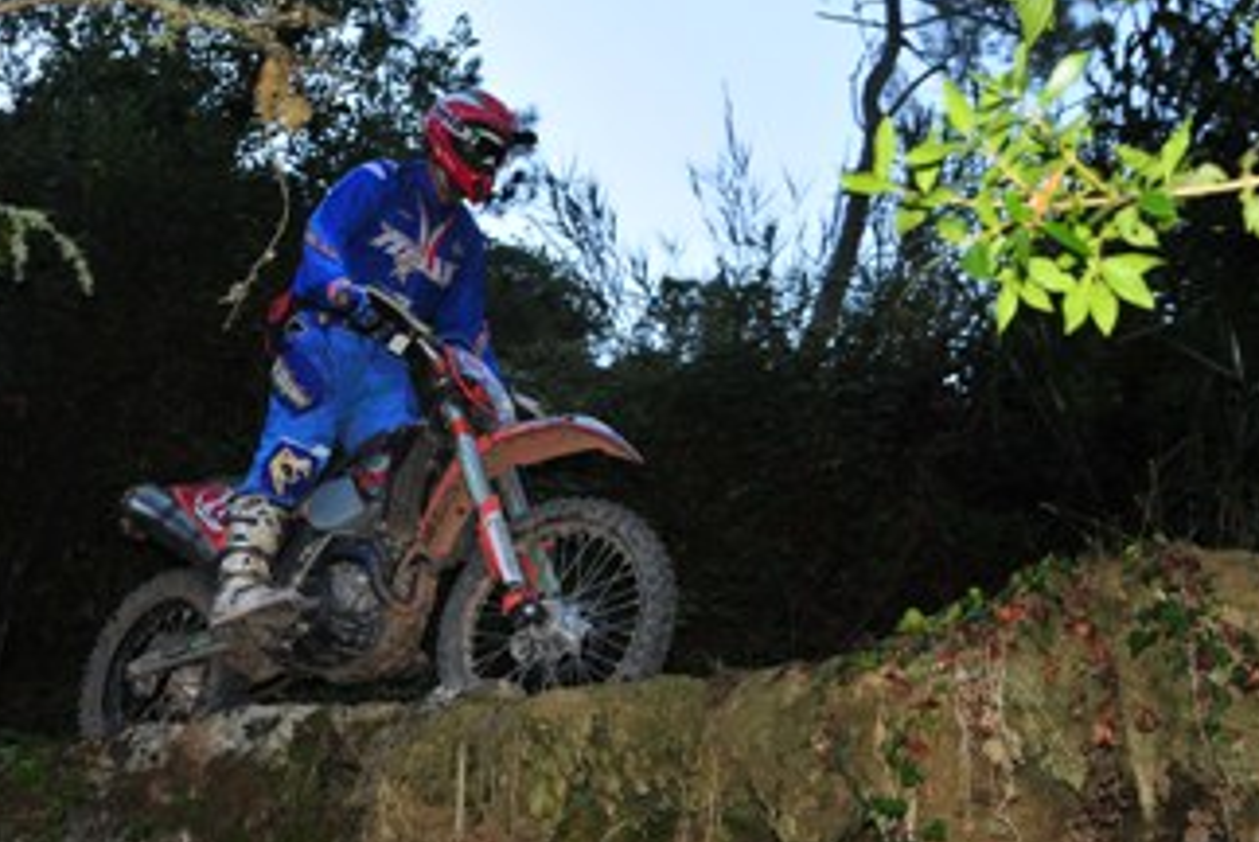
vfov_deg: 20.4
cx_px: 507
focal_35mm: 67
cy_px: 394
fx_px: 2345
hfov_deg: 30.0
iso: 400
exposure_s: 1/320
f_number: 6.3
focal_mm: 32
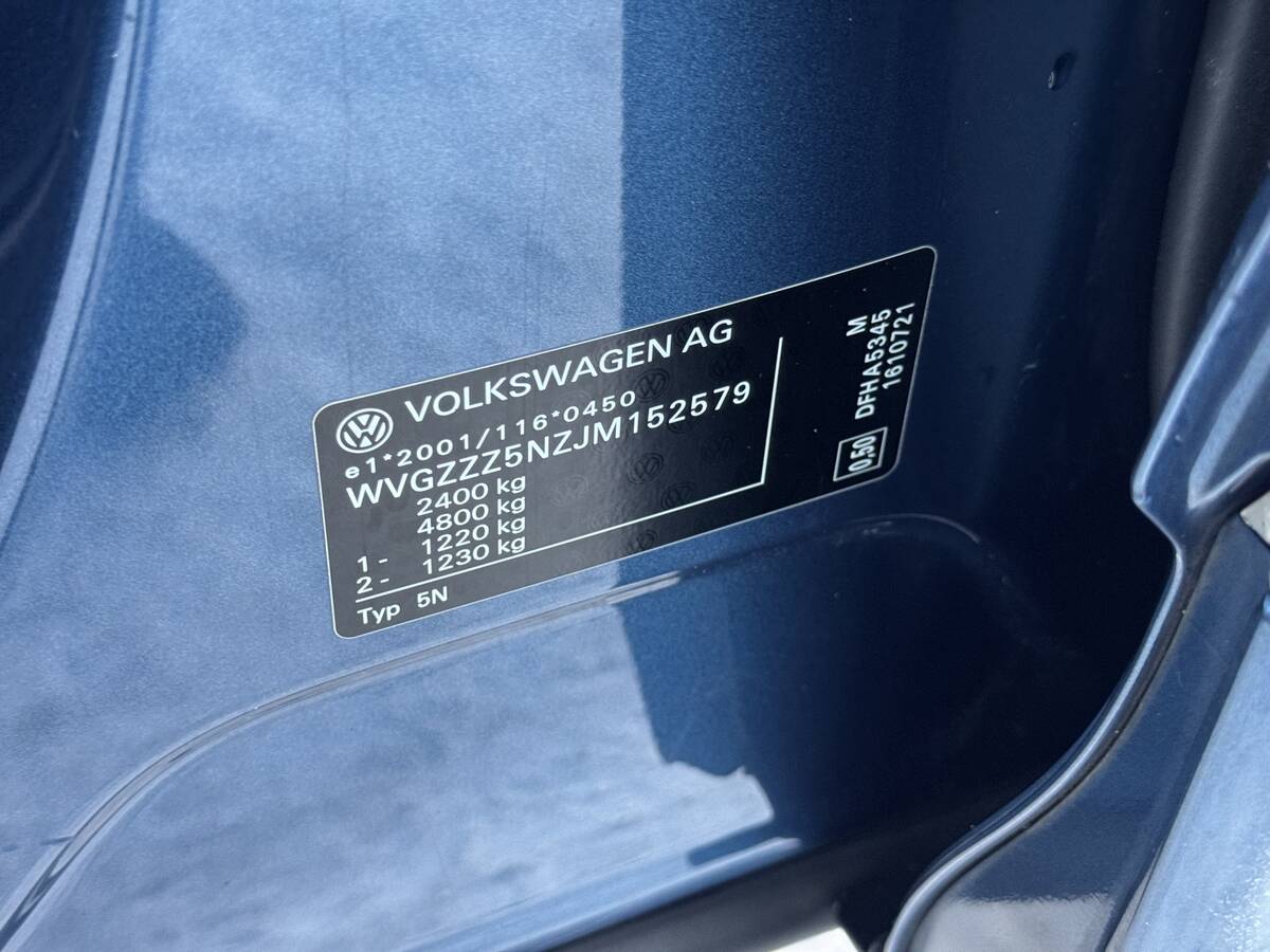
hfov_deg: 39.7
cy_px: 476
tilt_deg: -40.2
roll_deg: -1.8
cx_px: 635
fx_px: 1761
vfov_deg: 30.3
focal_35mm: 48
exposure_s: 1/60
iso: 160
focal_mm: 6.76
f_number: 1.78
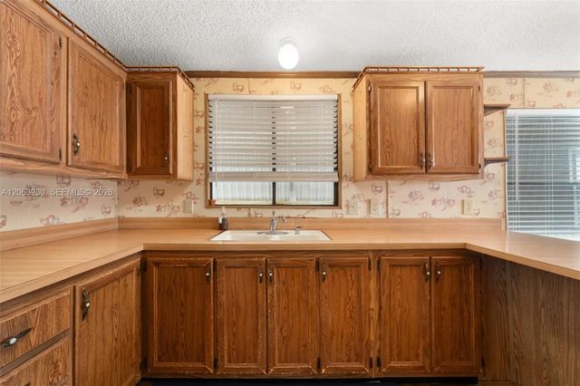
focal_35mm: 13
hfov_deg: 108.4
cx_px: 290
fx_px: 209
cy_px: 193
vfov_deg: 85.4
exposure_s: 1/1.25
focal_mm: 13
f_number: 11
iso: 400
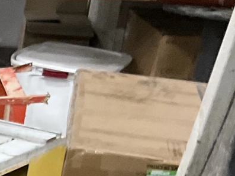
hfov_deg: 12.1
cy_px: 318
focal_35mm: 146
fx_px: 991
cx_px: -231
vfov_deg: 9.7
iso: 250
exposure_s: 1/40
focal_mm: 3
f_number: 1.8
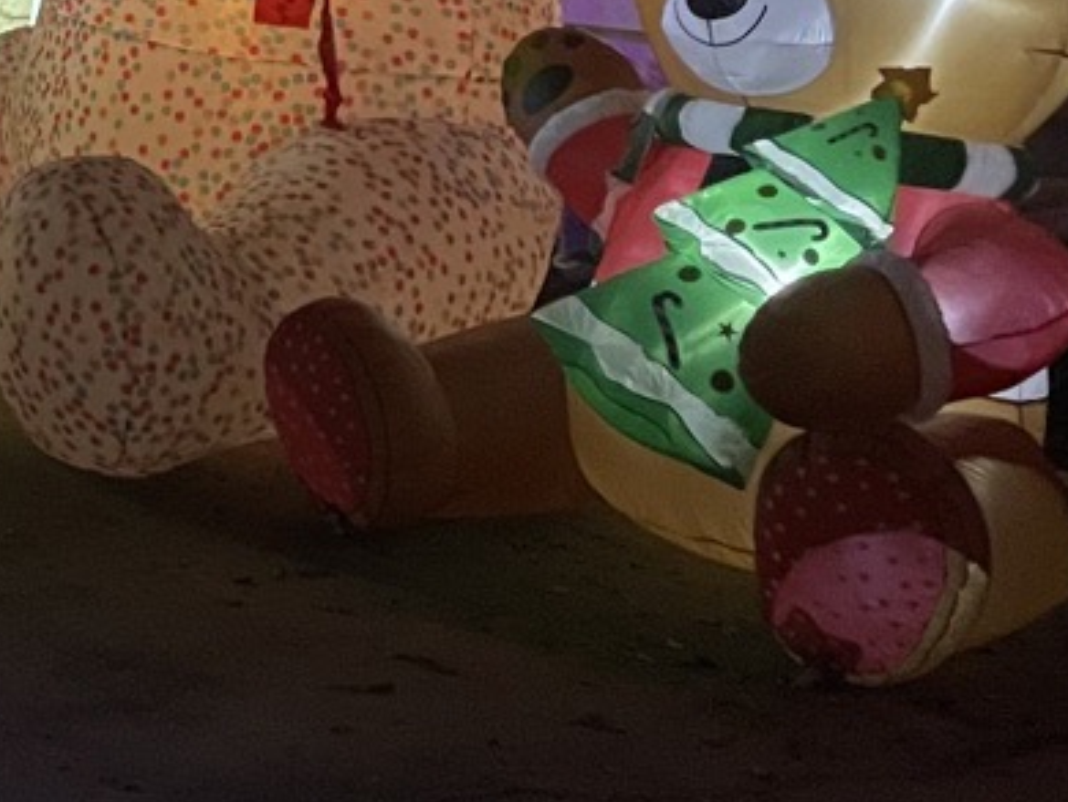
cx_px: -660
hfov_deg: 17.2
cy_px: -105
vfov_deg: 14.4
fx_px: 3087
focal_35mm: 100
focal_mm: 4.2
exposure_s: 1/30
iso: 800
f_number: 1.6
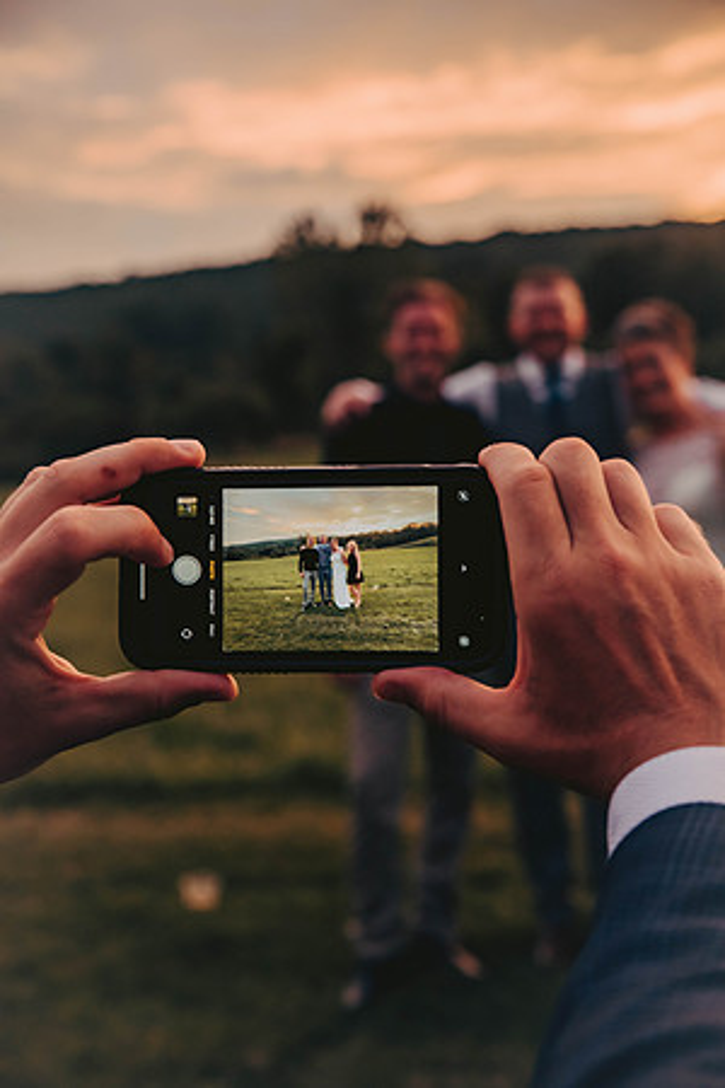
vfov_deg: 30.5
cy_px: 544
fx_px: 1994
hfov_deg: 20.6
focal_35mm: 66
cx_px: 362
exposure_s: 1/200
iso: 800
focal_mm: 66
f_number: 6.3
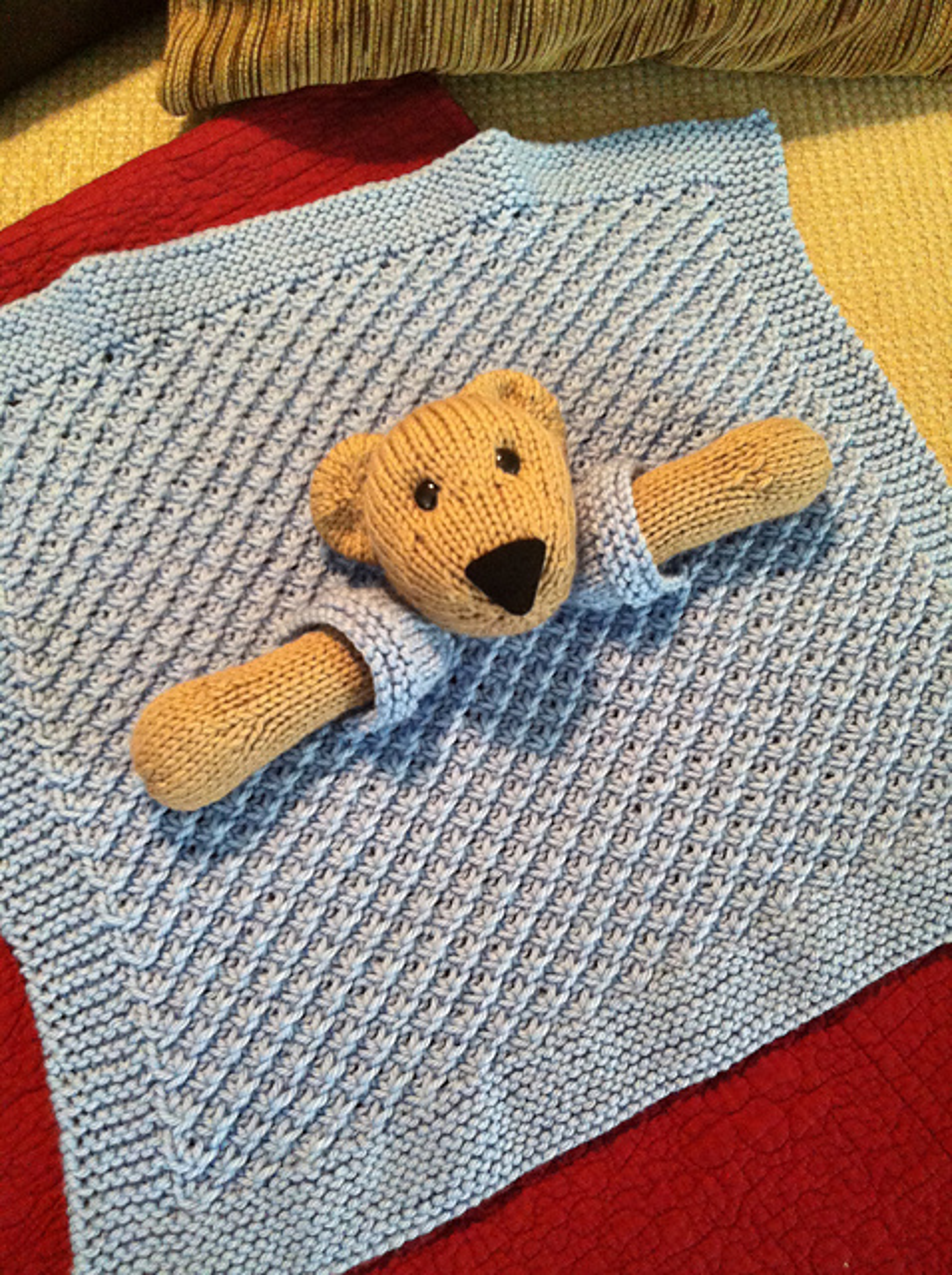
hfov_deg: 40.6
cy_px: 638
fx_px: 1287
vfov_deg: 52.7
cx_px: 476
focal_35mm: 35
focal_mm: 3.85
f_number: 2.8
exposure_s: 1/15
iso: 320
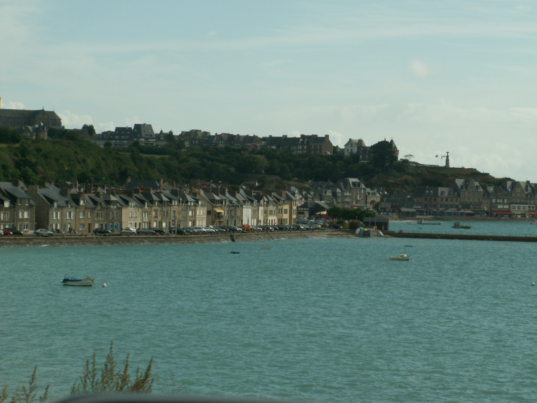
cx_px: 268
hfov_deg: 16.3
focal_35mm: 121
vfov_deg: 12.2
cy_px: 202
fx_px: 1877
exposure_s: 1/320
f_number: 8
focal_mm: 19.78
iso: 50
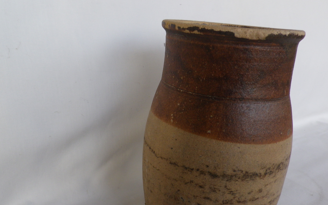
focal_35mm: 32
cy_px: 146
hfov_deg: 59.6
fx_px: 286
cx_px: 176
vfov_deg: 38.7
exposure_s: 1/80
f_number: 3.5
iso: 80
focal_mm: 4.5
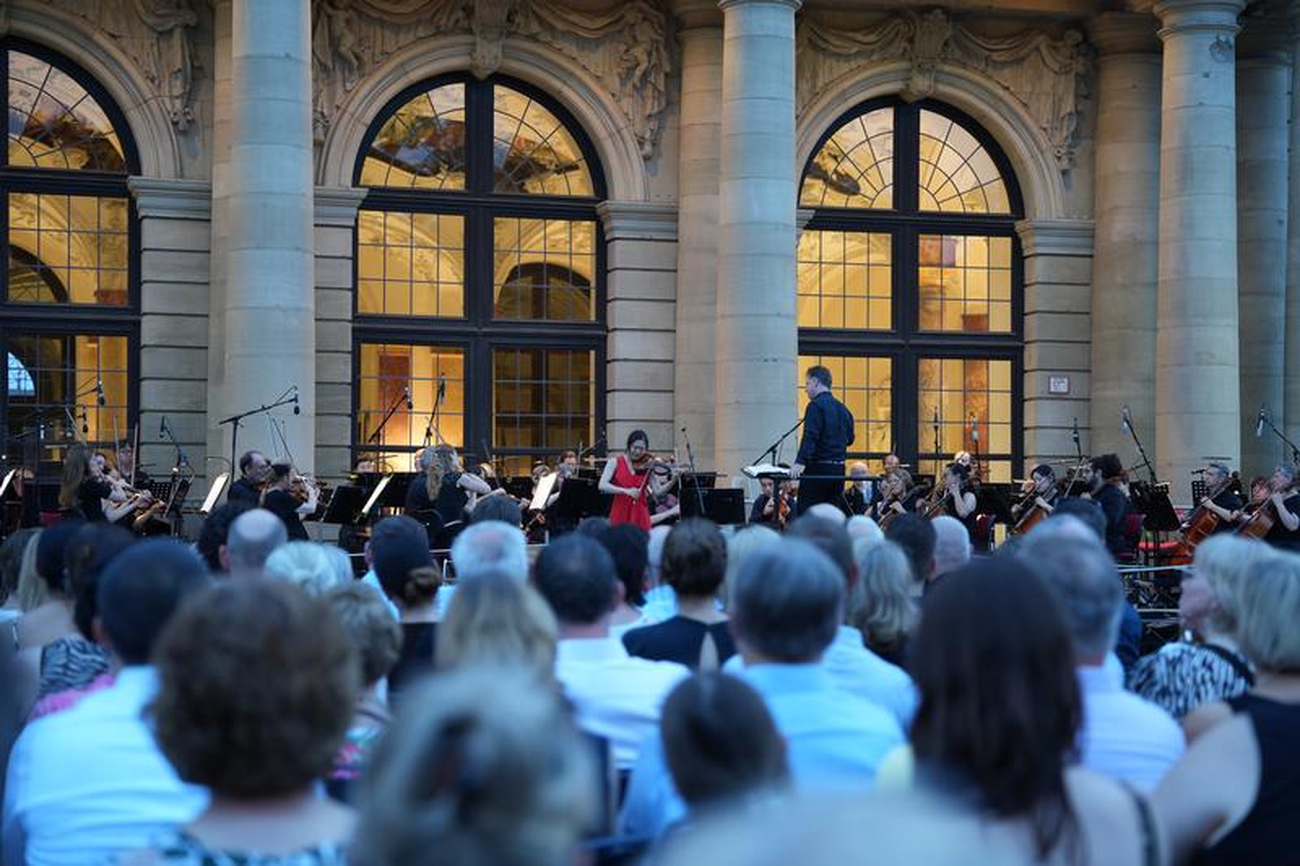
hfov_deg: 30.1
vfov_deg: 20.3
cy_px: 433
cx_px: 650
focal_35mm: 67
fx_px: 2419
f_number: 2.8
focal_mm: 67
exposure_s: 1/80
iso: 1000
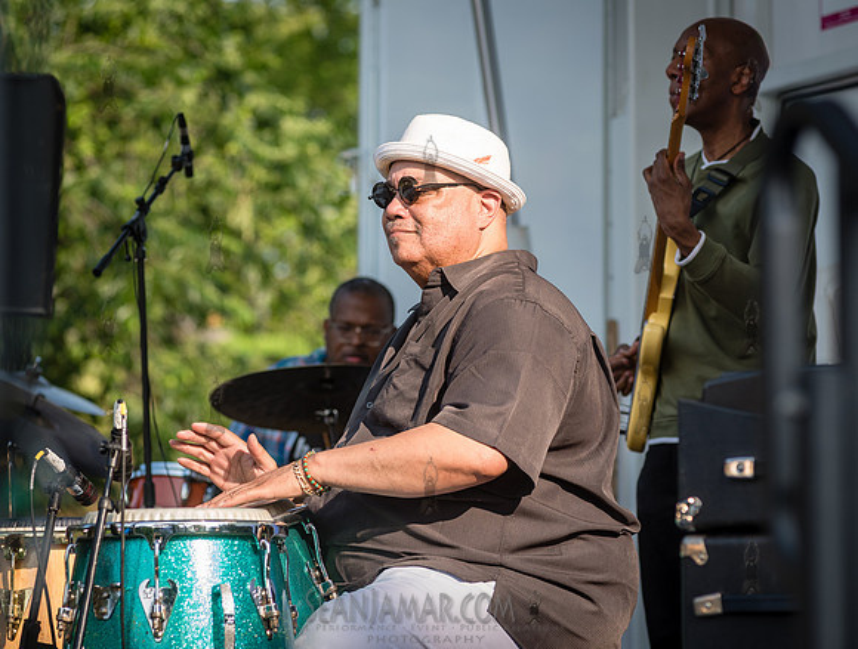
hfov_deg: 11.5
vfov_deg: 8.7
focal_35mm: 172
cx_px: 412
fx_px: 4267
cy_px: 337
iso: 200
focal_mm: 145
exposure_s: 1/500
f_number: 4.5
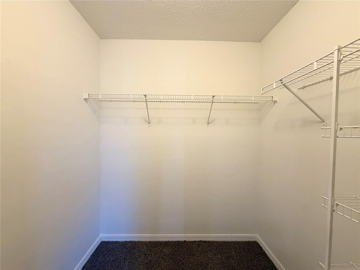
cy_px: 135
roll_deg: -0.6
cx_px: 180
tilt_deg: -1.2
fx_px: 146
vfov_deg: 85.7
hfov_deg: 102.1
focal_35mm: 14
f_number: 2.2
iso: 320
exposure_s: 1/95
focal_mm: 2.22
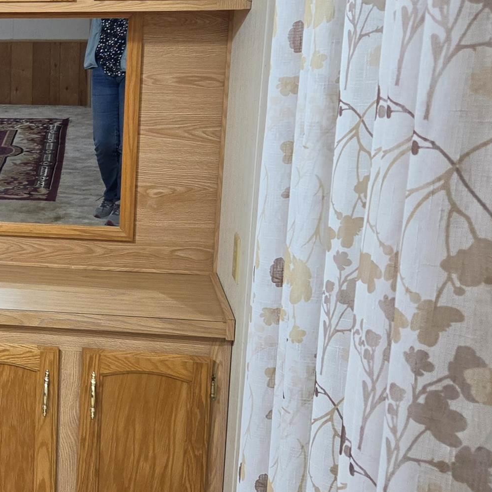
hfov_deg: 24.2
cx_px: -130
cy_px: 180
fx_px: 1013
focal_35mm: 63
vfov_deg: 27.2
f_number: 1.8
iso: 160
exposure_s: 1/120
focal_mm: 5.4
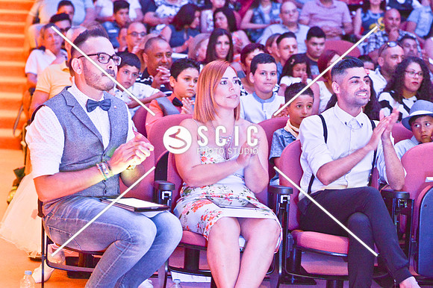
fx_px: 1262
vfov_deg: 13.0
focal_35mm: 105
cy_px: 144
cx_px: 216
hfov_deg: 19.5
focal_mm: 70
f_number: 2.8
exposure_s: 1/60
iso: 2800
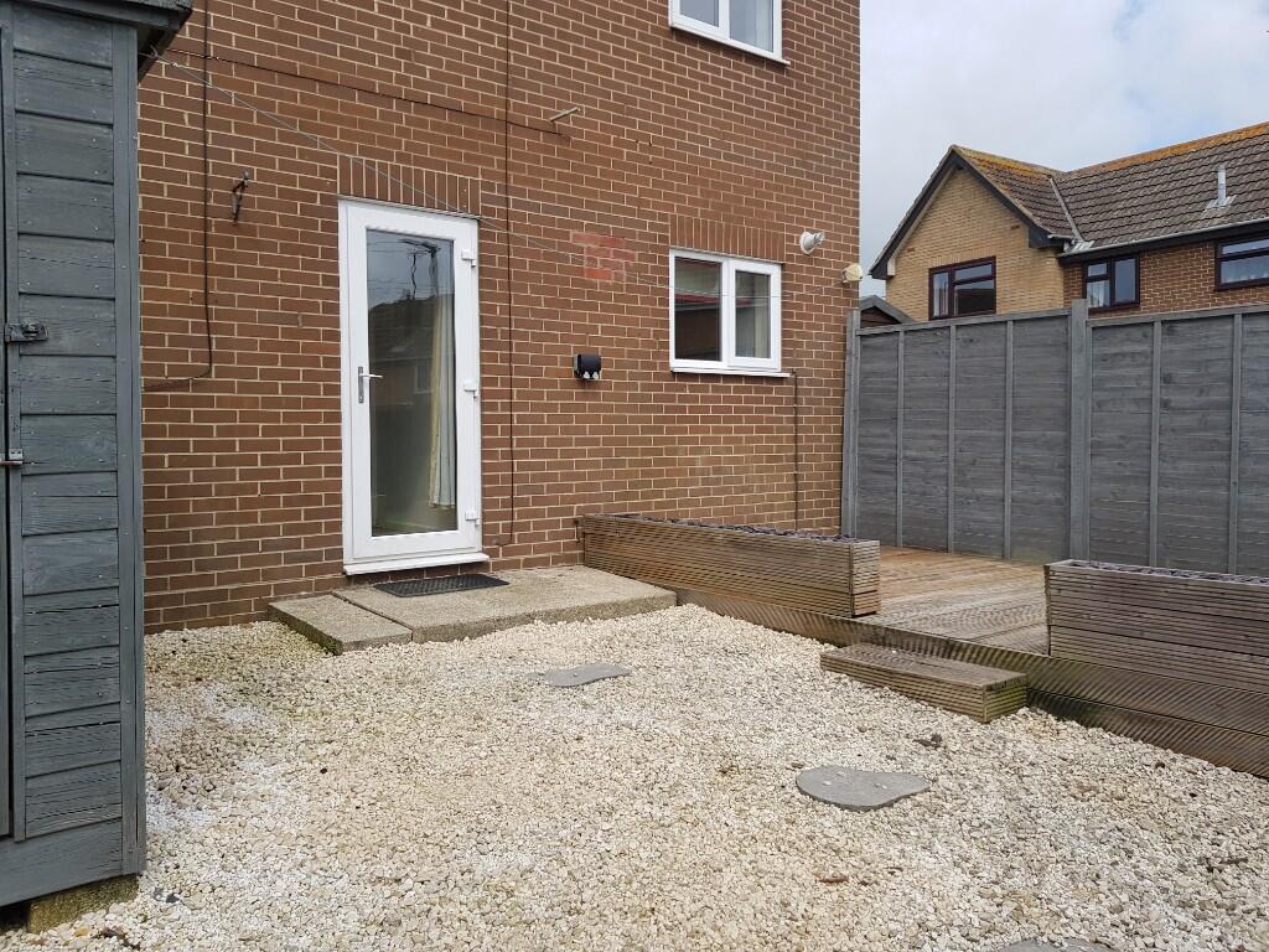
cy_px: 476
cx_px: 634
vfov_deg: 53.1
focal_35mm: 26
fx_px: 953
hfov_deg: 67.3
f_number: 1.7
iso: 40
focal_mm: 4.2
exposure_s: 1/1724
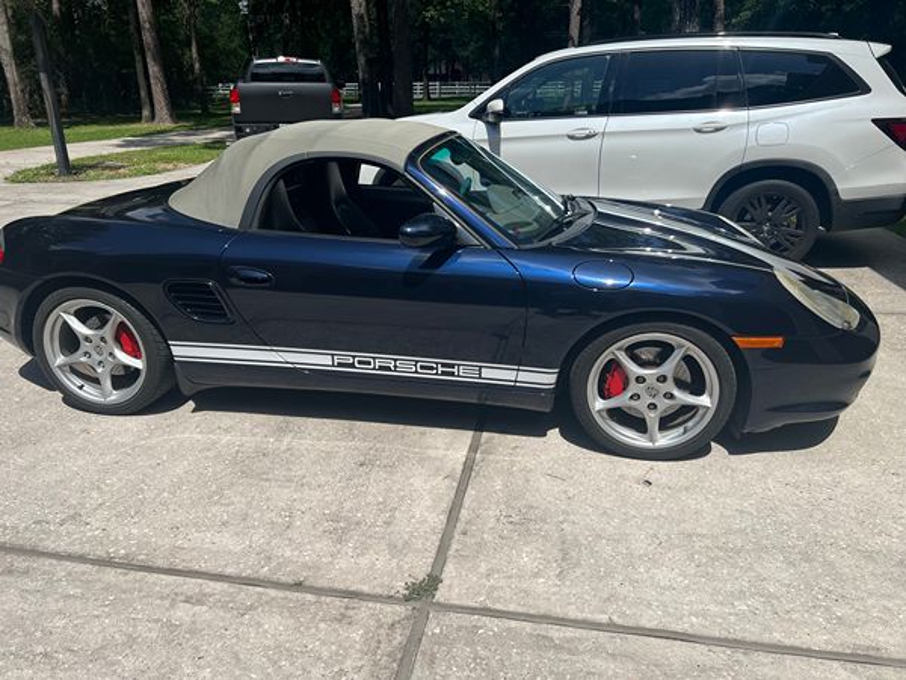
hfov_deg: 67.3
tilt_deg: -21.9
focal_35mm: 26
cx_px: 453
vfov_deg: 53.1
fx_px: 680
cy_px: 340
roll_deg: +0.3
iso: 50
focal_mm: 5.7
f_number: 1.5
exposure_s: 1/6579
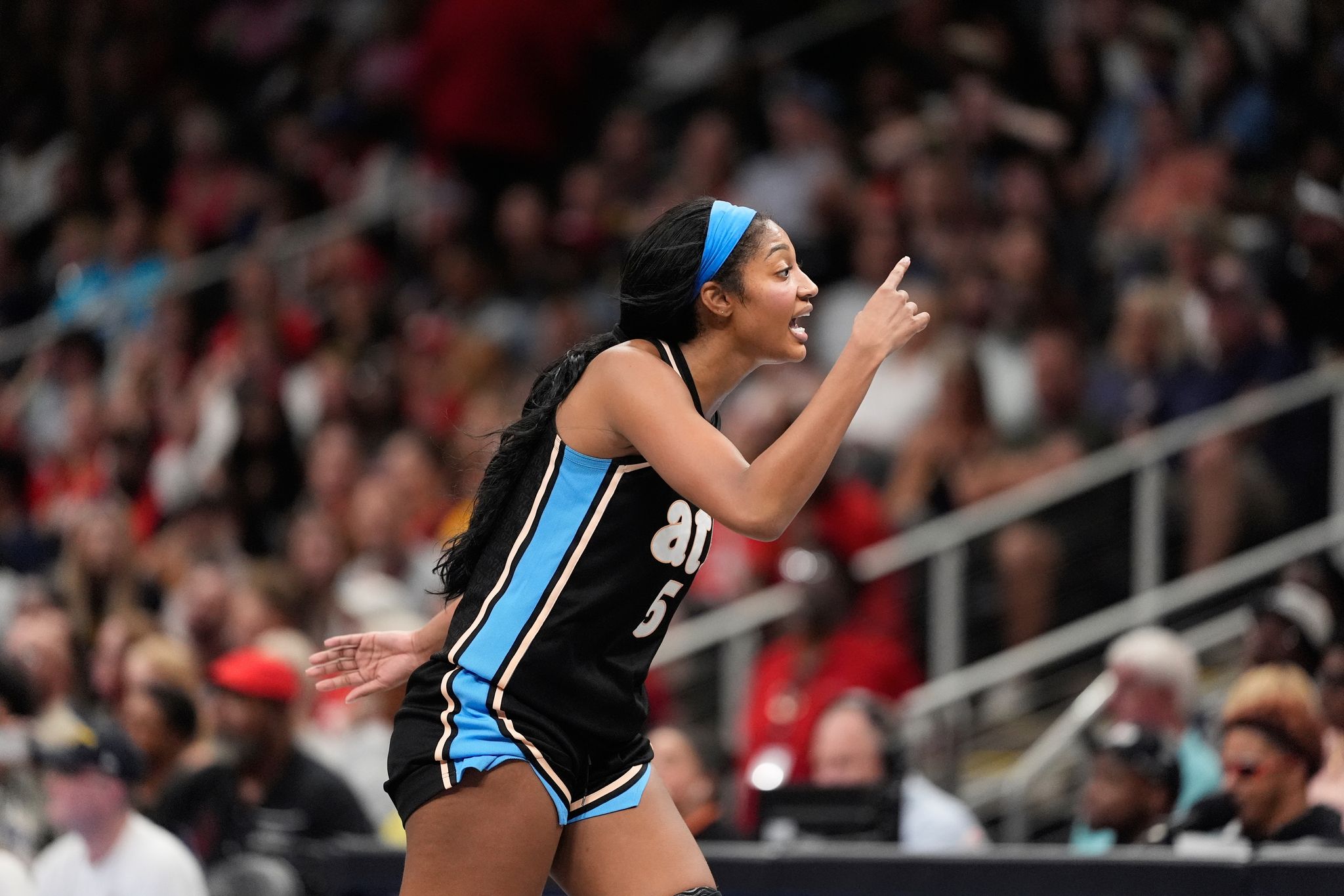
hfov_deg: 6.9
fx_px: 11198
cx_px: 672
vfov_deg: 4.6
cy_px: 448
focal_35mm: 300
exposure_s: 1/2000
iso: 5000
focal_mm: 300
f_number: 2.8
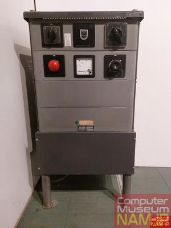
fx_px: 158
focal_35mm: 24
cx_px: 86
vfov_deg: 71.6
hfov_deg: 56.8
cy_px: 114
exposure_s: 1/25
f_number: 1.8
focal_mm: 5.23
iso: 500
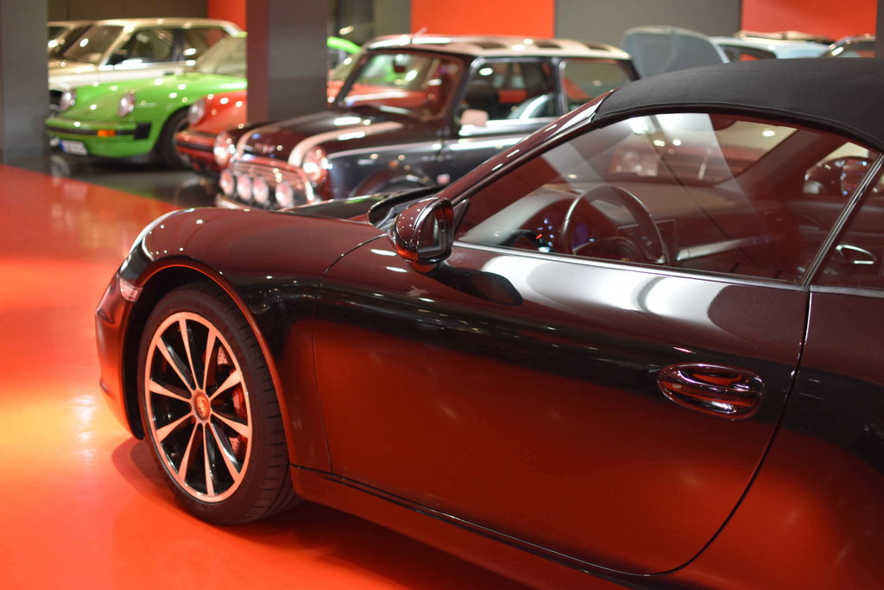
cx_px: 442
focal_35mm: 52
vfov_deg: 25.8
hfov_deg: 37.8
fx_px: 1289
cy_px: 295
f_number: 1.8
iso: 1000
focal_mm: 35
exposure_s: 1/60
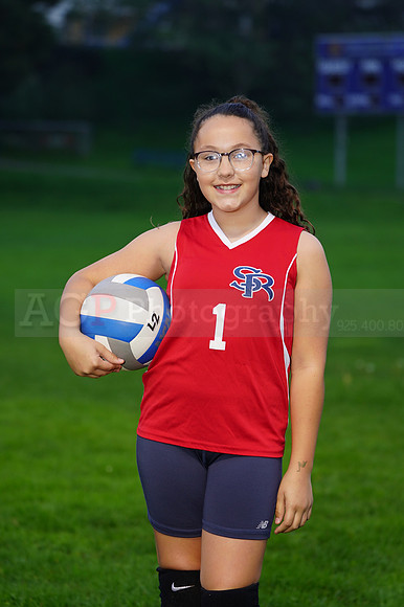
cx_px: 202
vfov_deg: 11.8
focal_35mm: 175
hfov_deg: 7.8
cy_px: 304
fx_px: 2949
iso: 320
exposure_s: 1/25
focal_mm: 175
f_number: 5.6
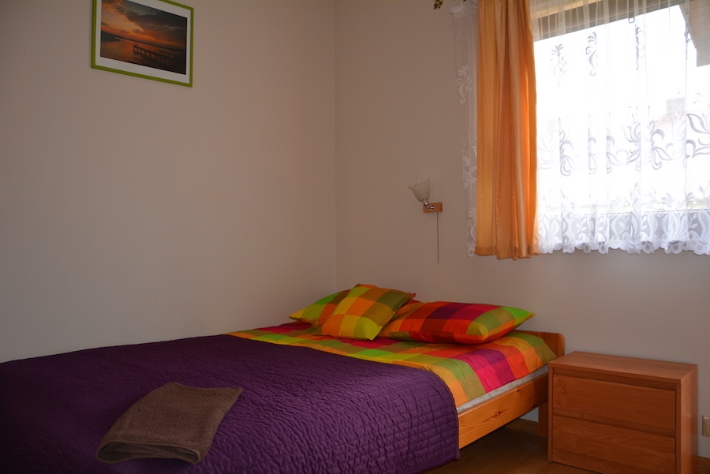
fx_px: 533
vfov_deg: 48.0
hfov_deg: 67.4
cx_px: 355
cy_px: 237
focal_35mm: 27
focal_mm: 18
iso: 400
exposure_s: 1/60
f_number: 3.5
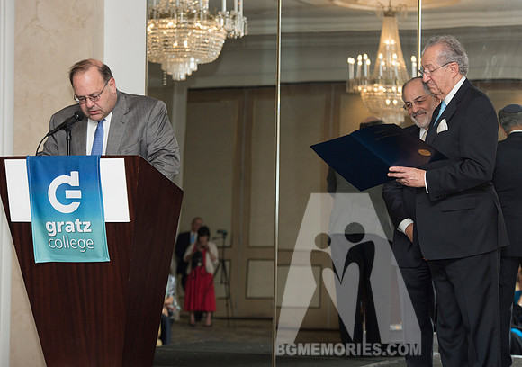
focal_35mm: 117
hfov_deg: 17.1
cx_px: 297
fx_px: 1731
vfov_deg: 12.1
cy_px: 179
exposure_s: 1/125
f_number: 5.6
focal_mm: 105
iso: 1600
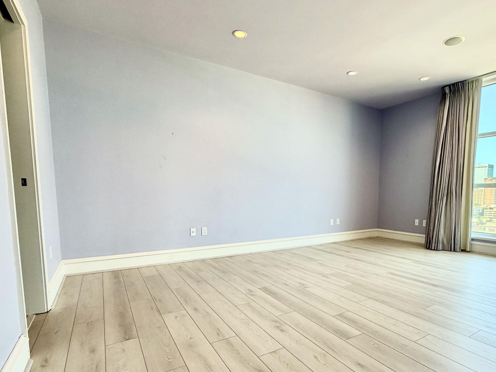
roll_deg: -0.6
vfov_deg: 65.4
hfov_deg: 80.6
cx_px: 301
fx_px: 287
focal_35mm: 20
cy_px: 221
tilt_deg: -4.9
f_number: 2.2
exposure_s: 1/120
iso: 64
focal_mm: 2.22
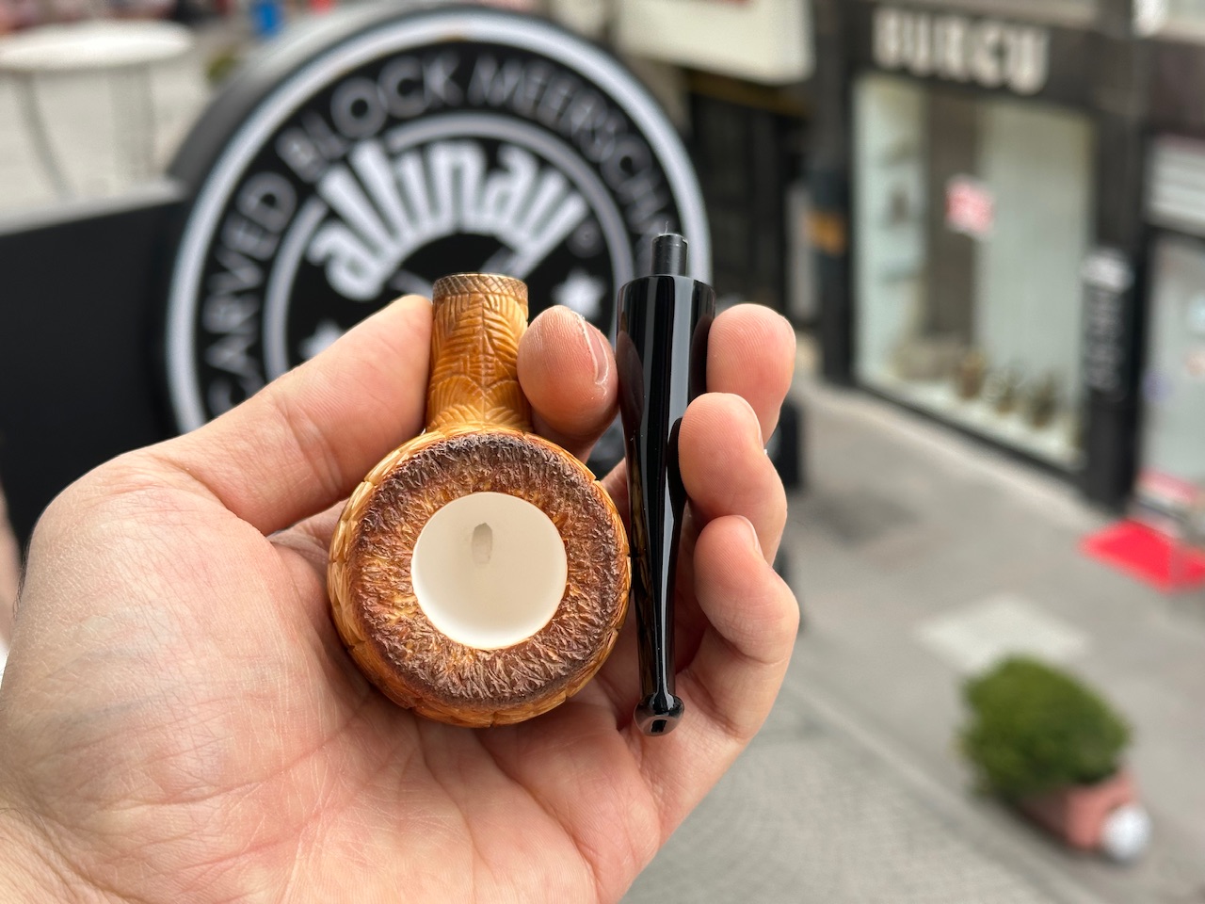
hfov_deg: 39.7
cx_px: 602
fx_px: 1671
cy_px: 452
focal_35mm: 48
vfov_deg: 30.3
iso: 64
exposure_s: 1/437
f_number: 1.78
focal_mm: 6.86
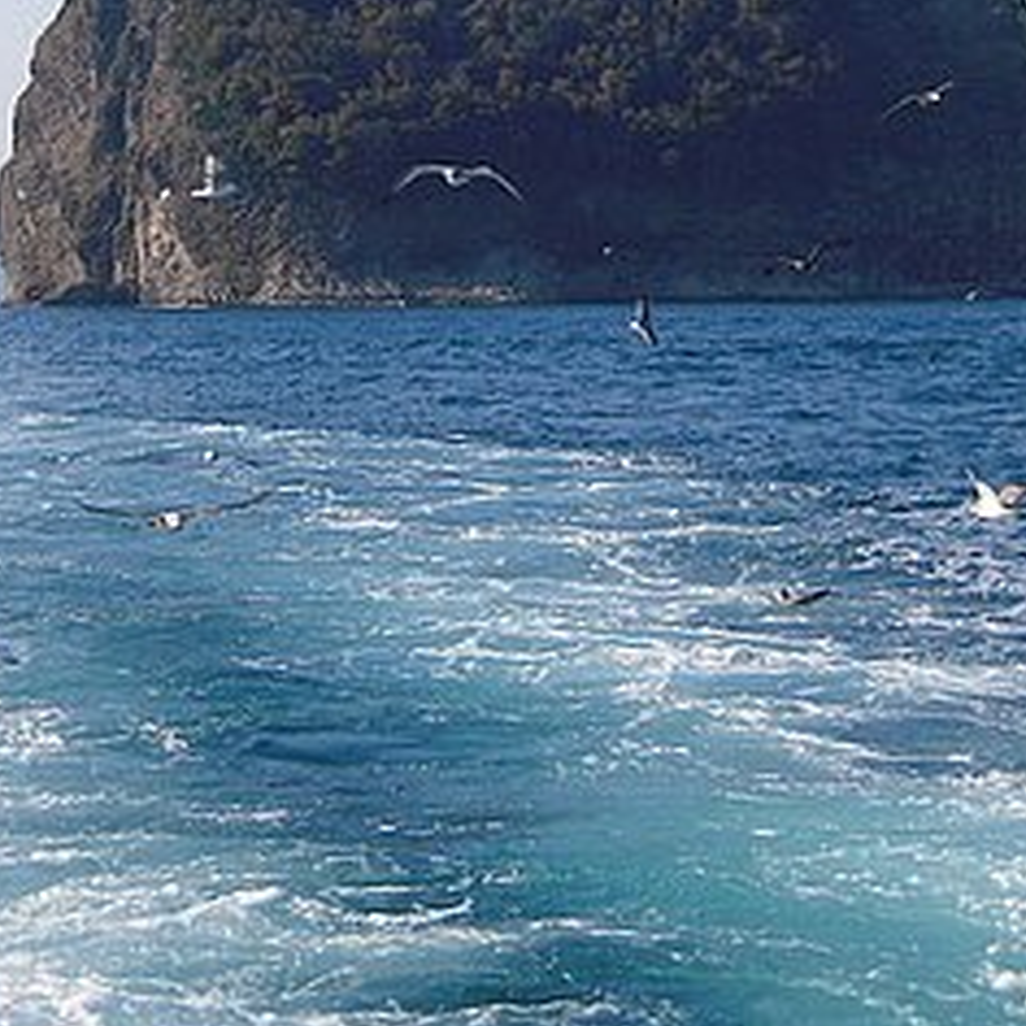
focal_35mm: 113
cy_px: 204
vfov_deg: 15.3
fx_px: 3789
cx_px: 361
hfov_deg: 15.4
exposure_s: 1/200
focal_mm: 10.5
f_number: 7.7
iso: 100
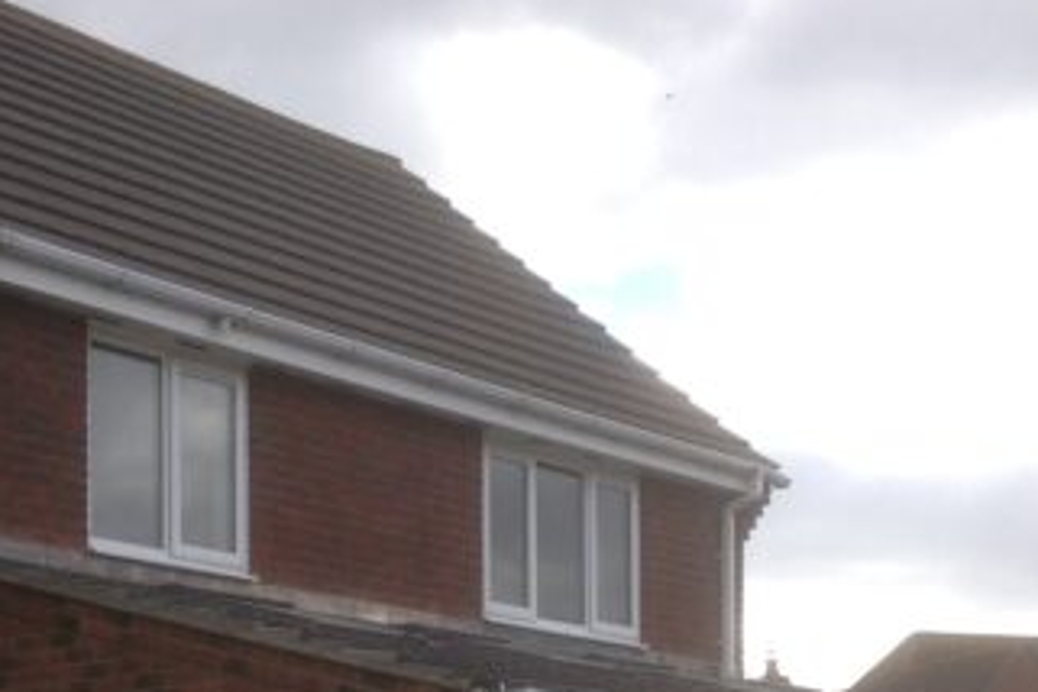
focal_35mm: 87
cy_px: 896
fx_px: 2508
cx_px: 459
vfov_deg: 15.0
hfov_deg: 23.4
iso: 50
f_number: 2.4
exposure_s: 1/890
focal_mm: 4.28
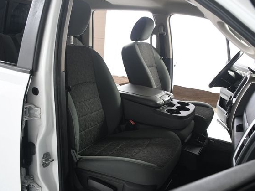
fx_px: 243
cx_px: 129
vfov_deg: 42.9
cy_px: 95
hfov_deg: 55.4
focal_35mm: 33
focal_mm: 20
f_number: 4
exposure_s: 1/160
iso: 100
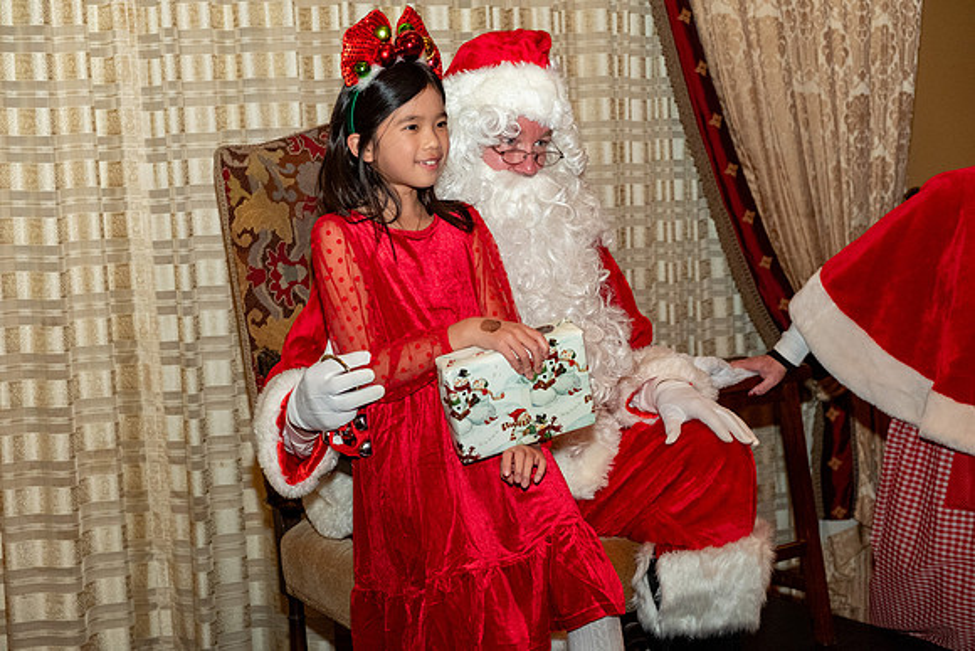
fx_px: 1517
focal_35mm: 56
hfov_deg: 35.6
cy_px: 326
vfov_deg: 24.2
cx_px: 488
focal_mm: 37.4
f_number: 3.6
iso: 2500
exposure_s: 1/125
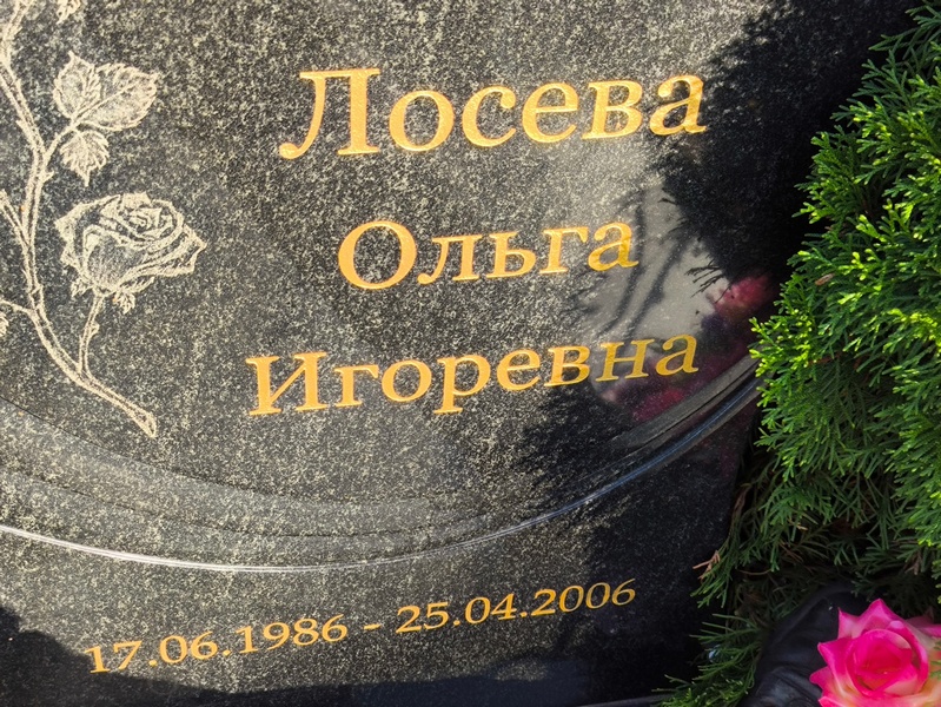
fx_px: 1360
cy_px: 354
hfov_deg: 38.2
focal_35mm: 50
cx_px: 470
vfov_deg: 29.1
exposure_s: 1/360
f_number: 1.7
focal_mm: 4.71
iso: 50
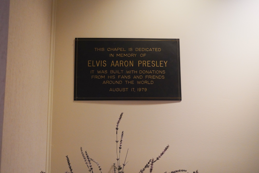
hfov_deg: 42.7
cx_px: 130
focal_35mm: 46
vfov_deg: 29.3
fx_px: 331
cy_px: 86
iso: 6400
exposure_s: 1/100
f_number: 5.6
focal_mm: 46
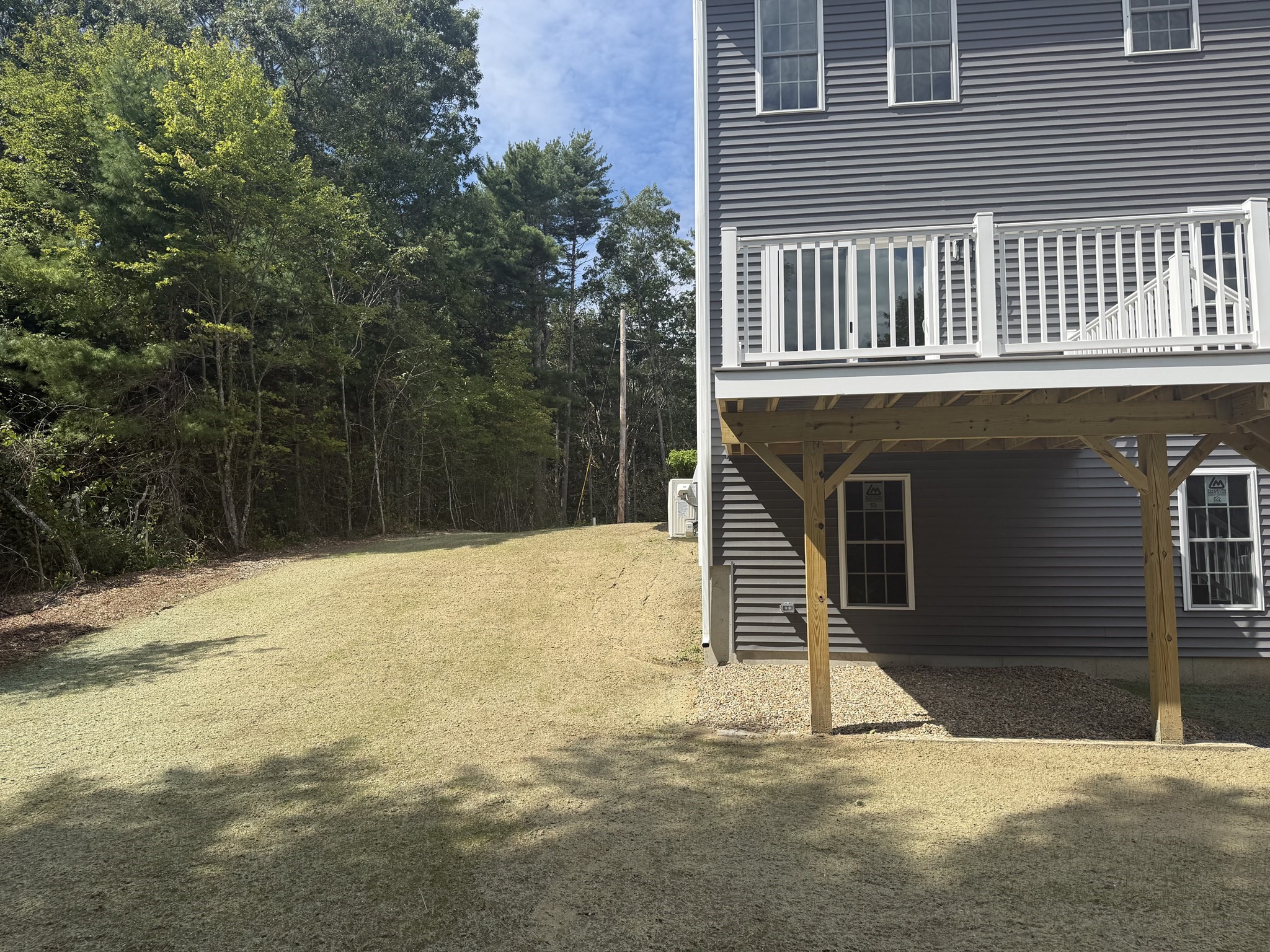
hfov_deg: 71.6
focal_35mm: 24
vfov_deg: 56.8
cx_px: 635
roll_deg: +0.6
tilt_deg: +4.6
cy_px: 476
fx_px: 881
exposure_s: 1/4167
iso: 80
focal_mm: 6.76
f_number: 1.78
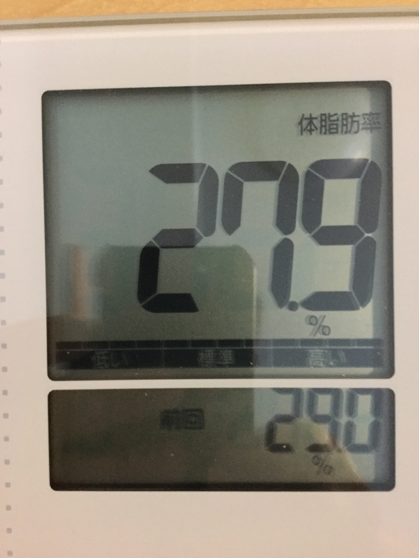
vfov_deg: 58.4
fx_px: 500
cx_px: 210
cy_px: 279
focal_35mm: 31
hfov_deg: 45.4
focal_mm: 3.3
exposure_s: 1/15
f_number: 2.4
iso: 320
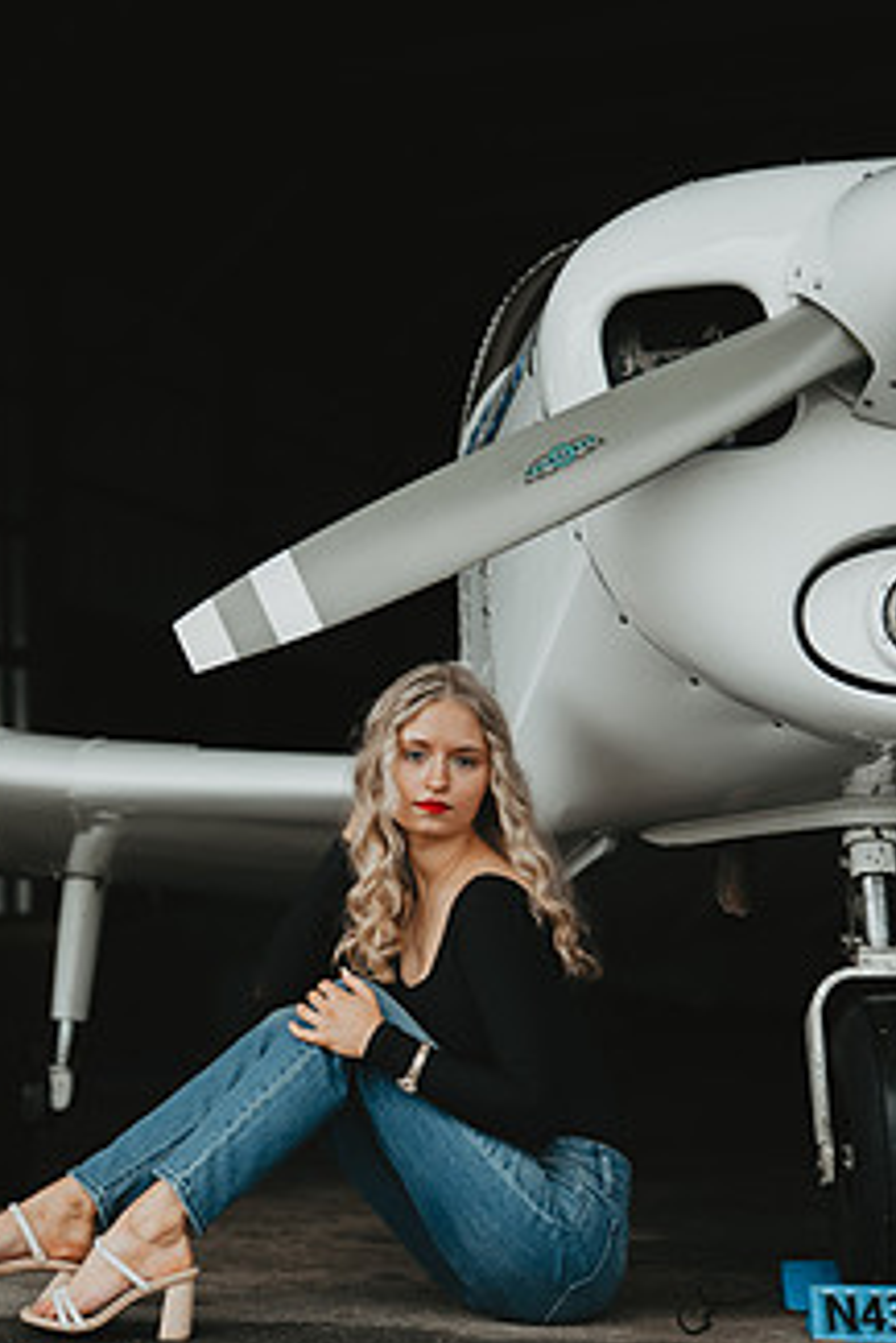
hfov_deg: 18.9
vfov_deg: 28.1
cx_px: 462
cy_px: 723
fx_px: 2685
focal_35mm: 72
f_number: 2.2
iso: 200
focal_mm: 52
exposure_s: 1/160
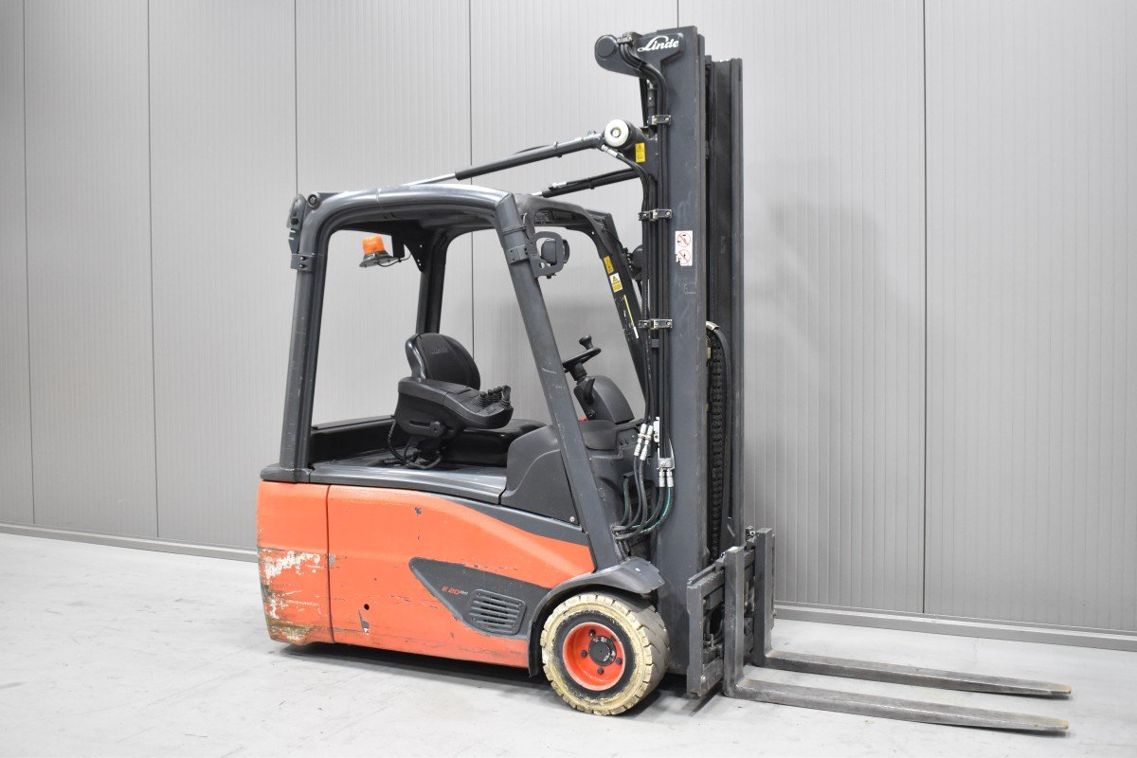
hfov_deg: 55.1
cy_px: 379
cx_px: 568
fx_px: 1090
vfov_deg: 38.4
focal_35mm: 34
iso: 1600
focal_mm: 23
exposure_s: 1/30
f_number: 4.5
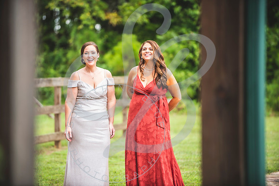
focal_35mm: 176
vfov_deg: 7.8
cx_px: 140
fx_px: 1363
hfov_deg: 11.7
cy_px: 93
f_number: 2.8
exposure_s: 1/320
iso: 250
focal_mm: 175
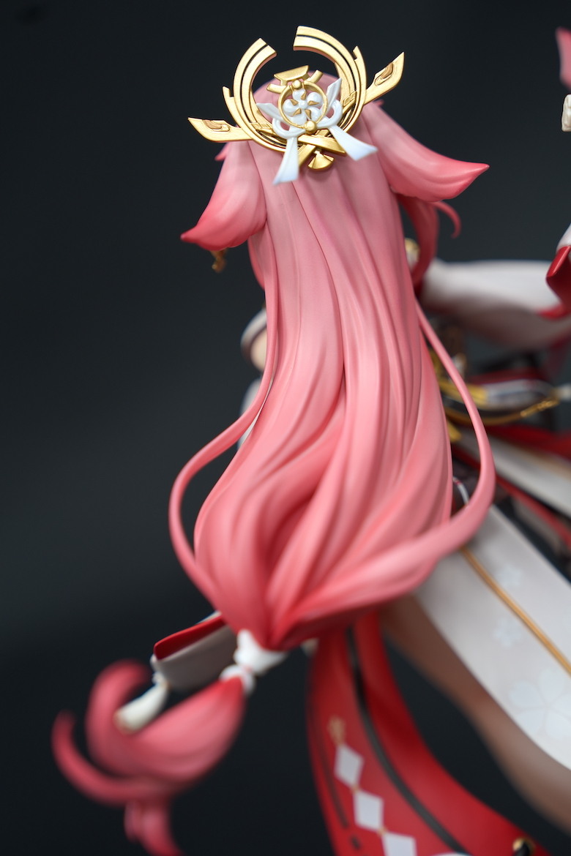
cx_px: 286
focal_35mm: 70
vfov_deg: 28.8
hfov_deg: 19.5
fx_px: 1665
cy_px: 428
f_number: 2.8
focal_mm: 70
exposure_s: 1/80
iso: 200
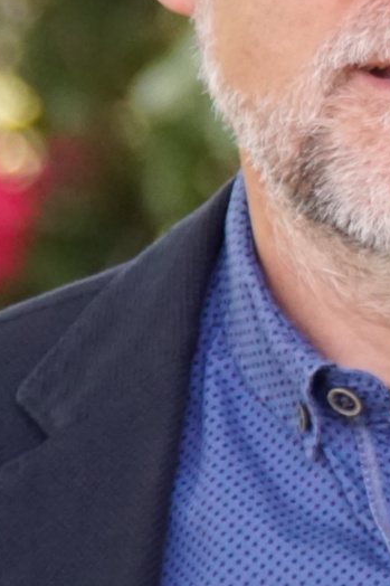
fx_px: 23853
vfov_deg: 1.4
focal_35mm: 1467
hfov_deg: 0.9
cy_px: 100
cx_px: 600
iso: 1600
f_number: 6.3
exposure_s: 1/250
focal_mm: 200
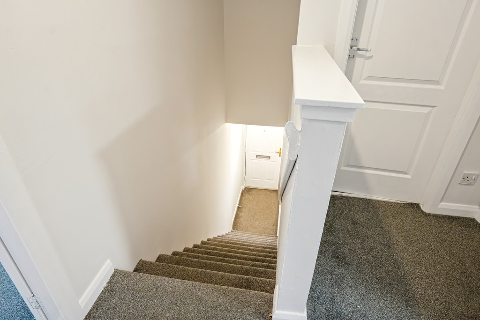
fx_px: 278
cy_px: 160
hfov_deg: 81.6
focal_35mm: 21
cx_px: 240
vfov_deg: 59.9
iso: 1250
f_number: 9
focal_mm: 13.9
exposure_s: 1/10
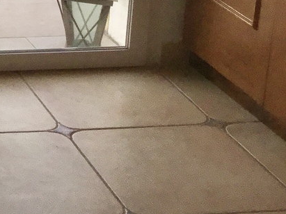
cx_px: -281
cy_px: -129
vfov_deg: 11.4
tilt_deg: -14.9
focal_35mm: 123
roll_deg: +0.9
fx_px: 1016
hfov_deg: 13.7
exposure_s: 1/482
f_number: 2.4
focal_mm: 3.3
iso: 25
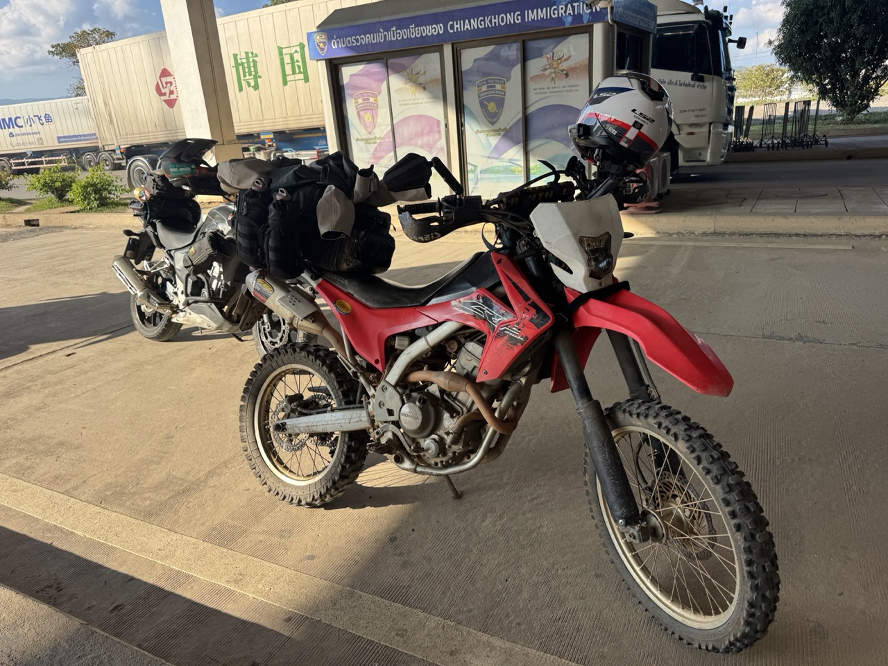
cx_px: 444
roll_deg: +3.7
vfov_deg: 56.8
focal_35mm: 24
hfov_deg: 71.6
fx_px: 616
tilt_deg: -18.1
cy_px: 333
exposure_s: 1/1488
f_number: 1.78
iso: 80
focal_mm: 6.76
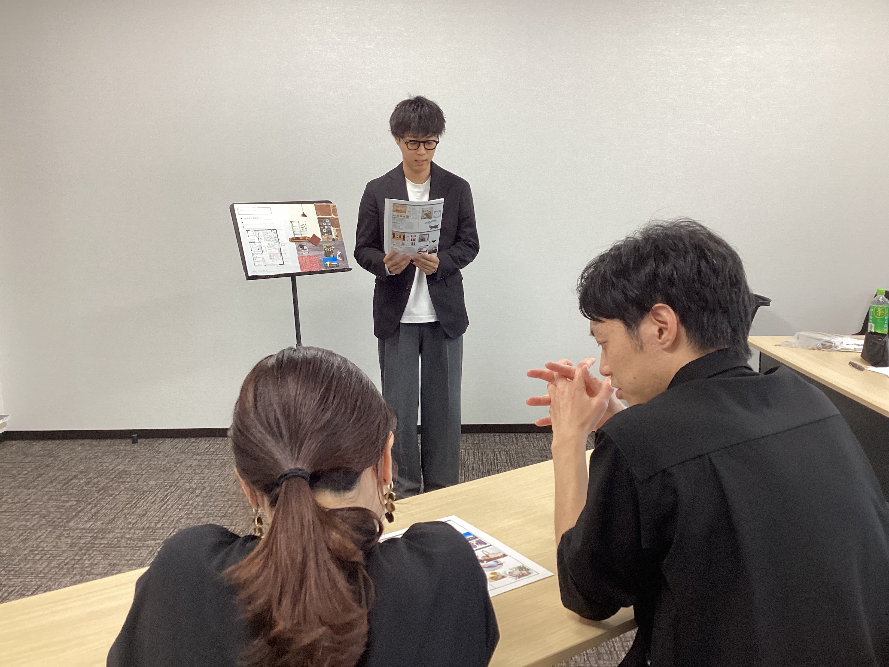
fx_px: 796
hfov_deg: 58.4
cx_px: 444
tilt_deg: -9.0
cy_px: 334
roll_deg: +1.0
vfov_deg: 45.4
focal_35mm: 31
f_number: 2.4
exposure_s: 1/60
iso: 80
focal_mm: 3.3
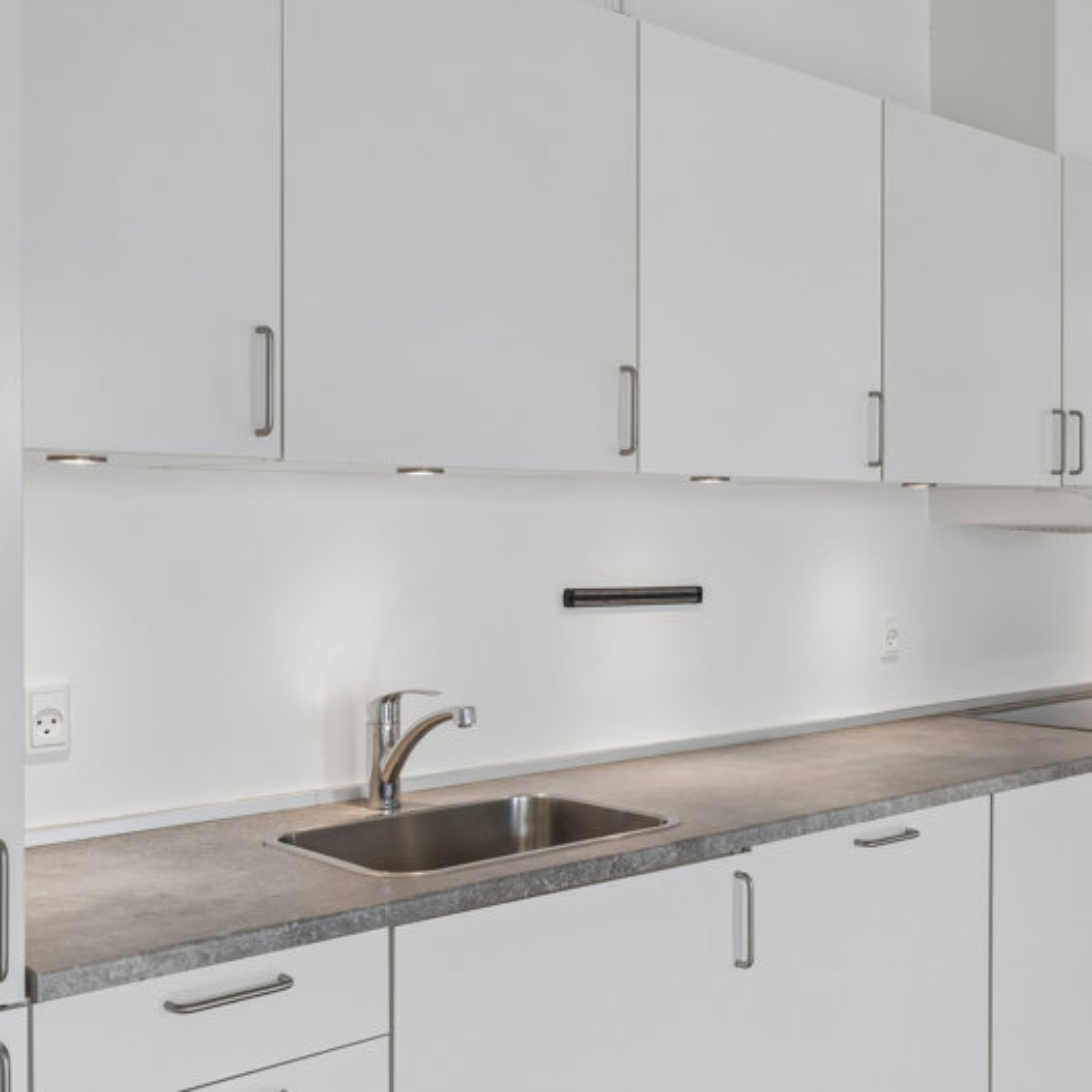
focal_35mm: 40
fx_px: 1428
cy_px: 546
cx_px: 729
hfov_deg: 41.3
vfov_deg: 41.9
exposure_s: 1/10
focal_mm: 21
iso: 160
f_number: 9
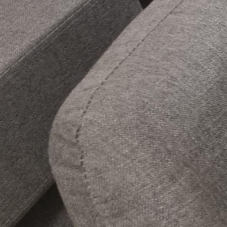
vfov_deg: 10.9
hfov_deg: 8.5
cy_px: 65
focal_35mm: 160
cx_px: 749
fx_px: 1187
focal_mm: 5.4
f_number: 1.8
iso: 500
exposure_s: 1/25
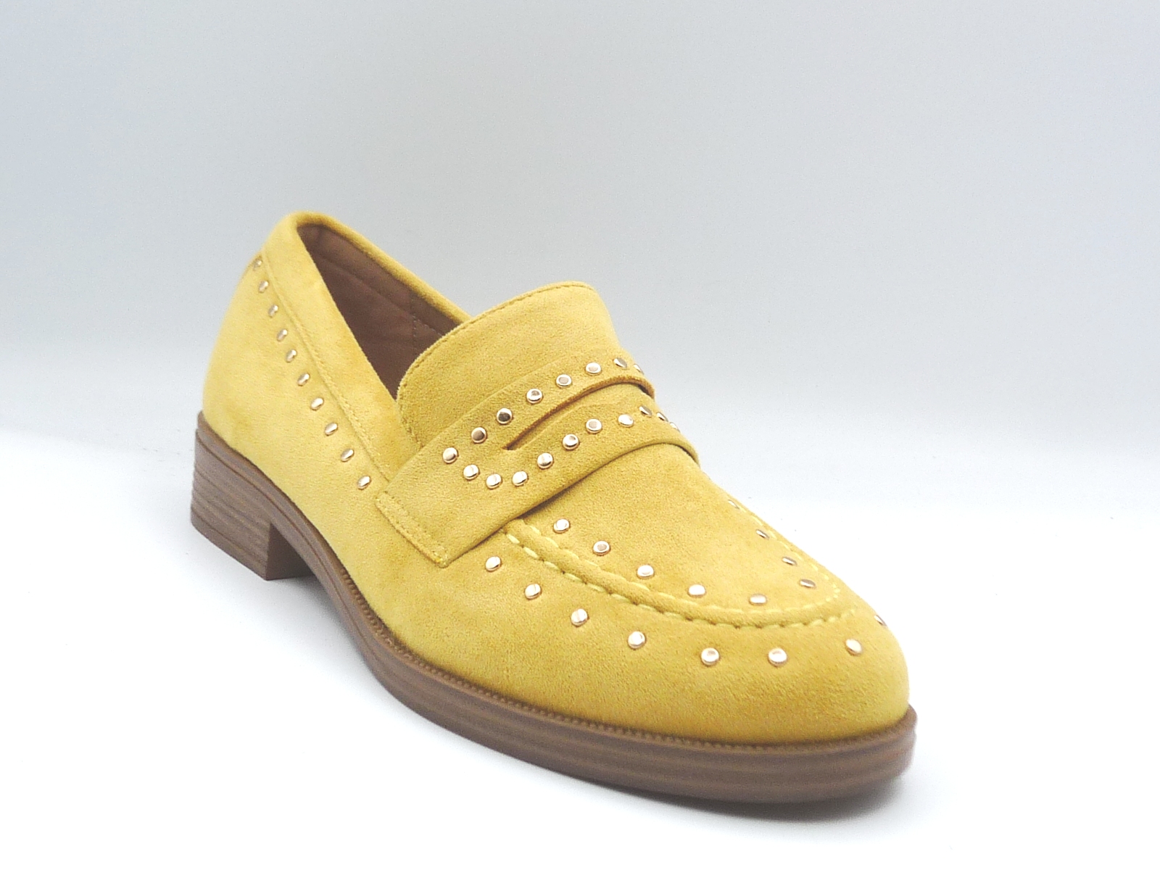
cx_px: 580
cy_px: 435
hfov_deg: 39.7
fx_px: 1609
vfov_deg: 30.3
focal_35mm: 48
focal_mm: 4.8
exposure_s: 1/200
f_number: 5
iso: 100
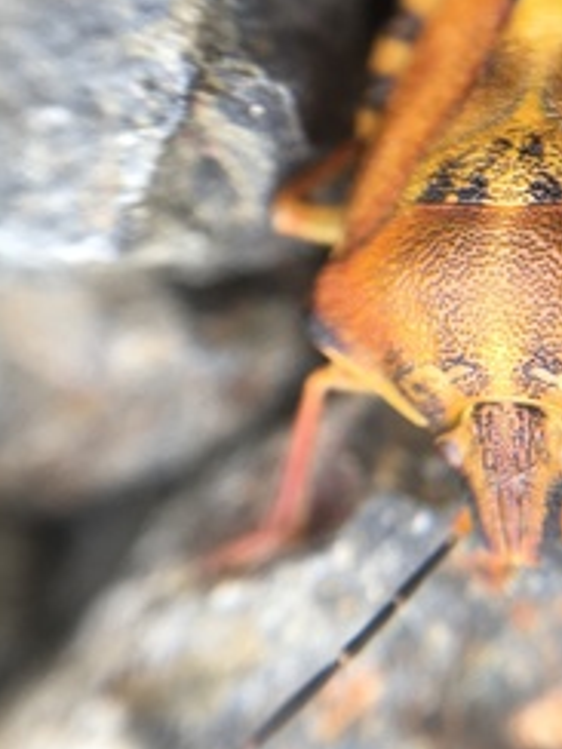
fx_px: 1645
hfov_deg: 18.9
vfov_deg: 25.4
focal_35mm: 76
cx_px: 562
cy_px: 187
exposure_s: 1/100
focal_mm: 4.15
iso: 32
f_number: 2.2
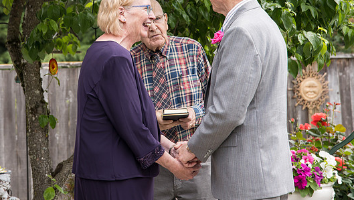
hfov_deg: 18.4
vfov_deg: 10.4
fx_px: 1089
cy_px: 24
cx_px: 94
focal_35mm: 116
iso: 400
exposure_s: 1/500
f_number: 5
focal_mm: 70
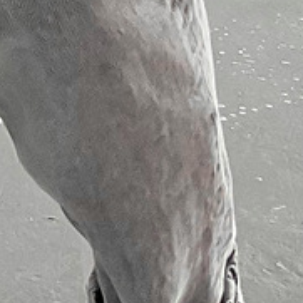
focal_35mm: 227
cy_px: -502
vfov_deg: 7.1
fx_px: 2248
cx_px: -194
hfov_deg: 7.5
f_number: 1.8
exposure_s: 1/60
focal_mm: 3
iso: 100
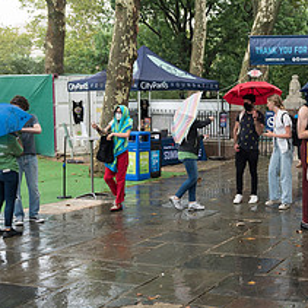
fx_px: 564
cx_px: 293
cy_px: 132
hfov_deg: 29.0
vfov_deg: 30.5
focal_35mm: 56
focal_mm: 24
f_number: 4
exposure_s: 1/60
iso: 200
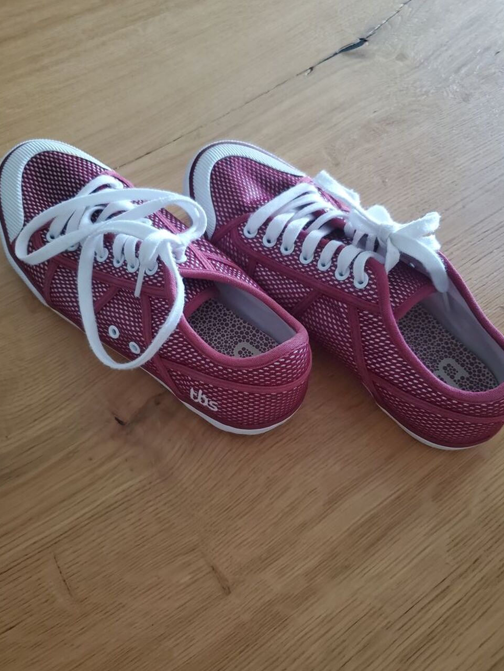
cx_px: 254
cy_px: 339
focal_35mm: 27
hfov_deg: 51.4
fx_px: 524
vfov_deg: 65.3
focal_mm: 4.3
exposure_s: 1/30
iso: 640
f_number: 1.5
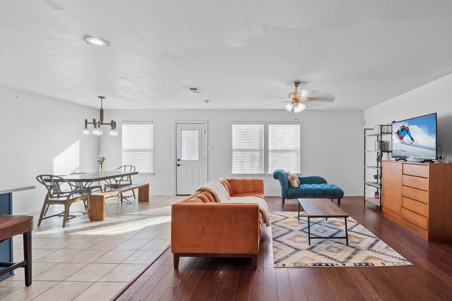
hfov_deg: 95.7
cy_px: 155
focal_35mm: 16
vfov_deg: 73.7
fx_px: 201
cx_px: 267
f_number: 9
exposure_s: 1/160
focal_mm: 12
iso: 500
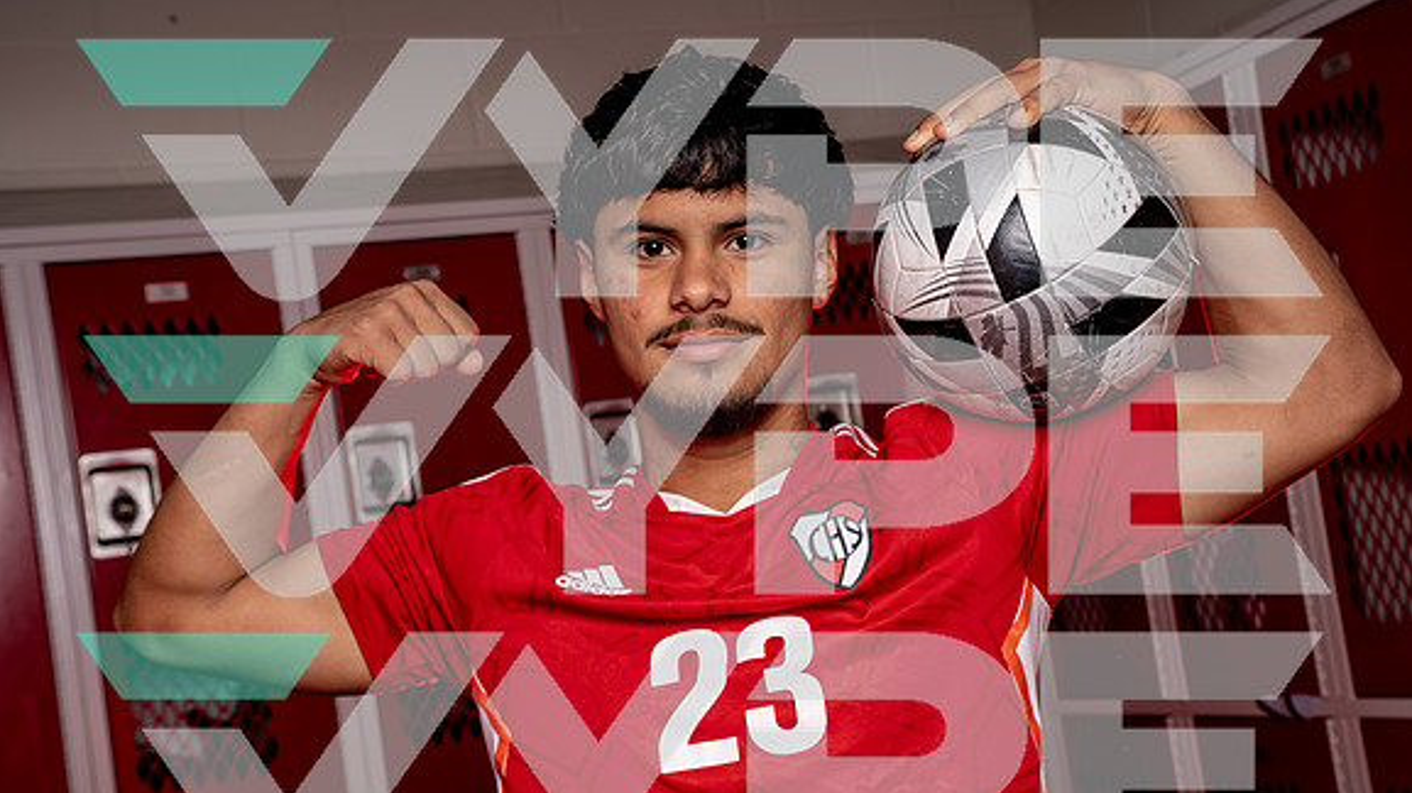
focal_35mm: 59
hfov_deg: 35.5
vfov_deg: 20.3
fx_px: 2208
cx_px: 707
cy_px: 466
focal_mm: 56
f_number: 8
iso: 100
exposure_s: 1/250
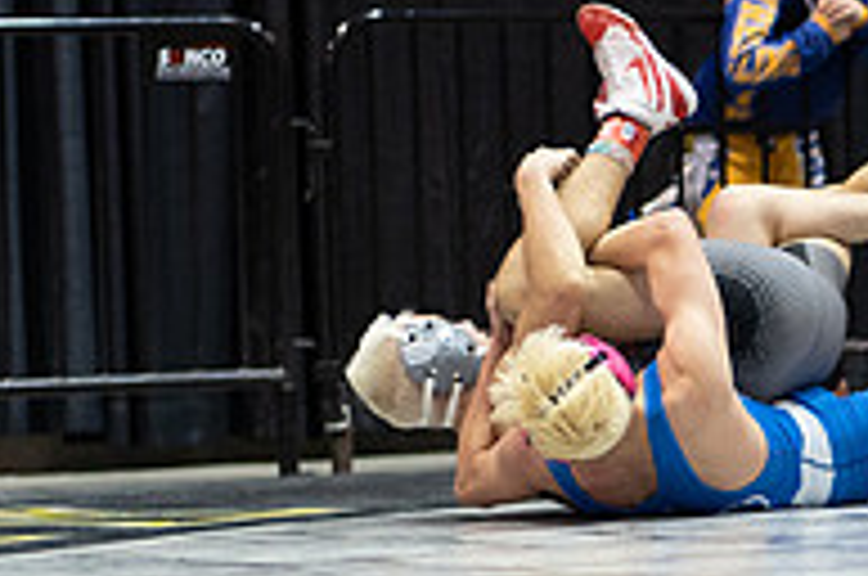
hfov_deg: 7.9
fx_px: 6162
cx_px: 1178
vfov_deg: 5.3
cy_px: 497
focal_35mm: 256
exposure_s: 1/500
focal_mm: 85
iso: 2500
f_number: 1.8
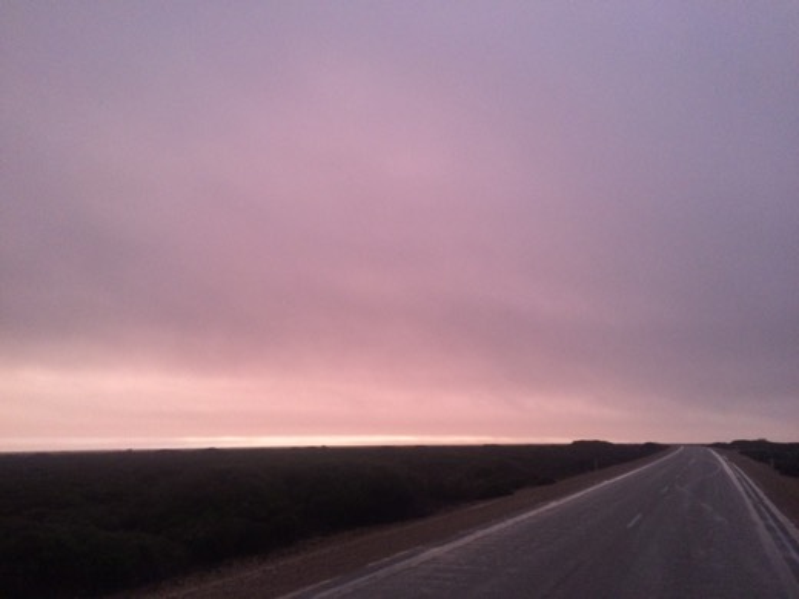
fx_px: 669
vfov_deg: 48.2
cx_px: 400
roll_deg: +3.5
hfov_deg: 61.7
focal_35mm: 29
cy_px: 300
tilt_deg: +14.4
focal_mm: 4.15
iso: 320
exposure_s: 1/30
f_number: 2.2
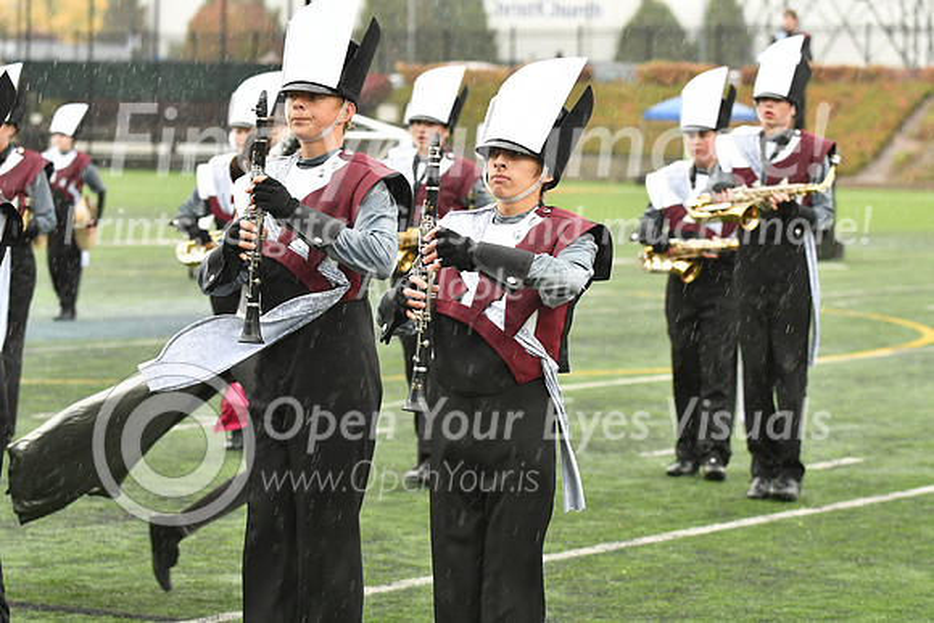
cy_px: 312
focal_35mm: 147
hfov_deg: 14.0
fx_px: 3815
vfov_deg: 9.3
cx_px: 467
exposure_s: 1/320
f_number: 4
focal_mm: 98
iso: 1000
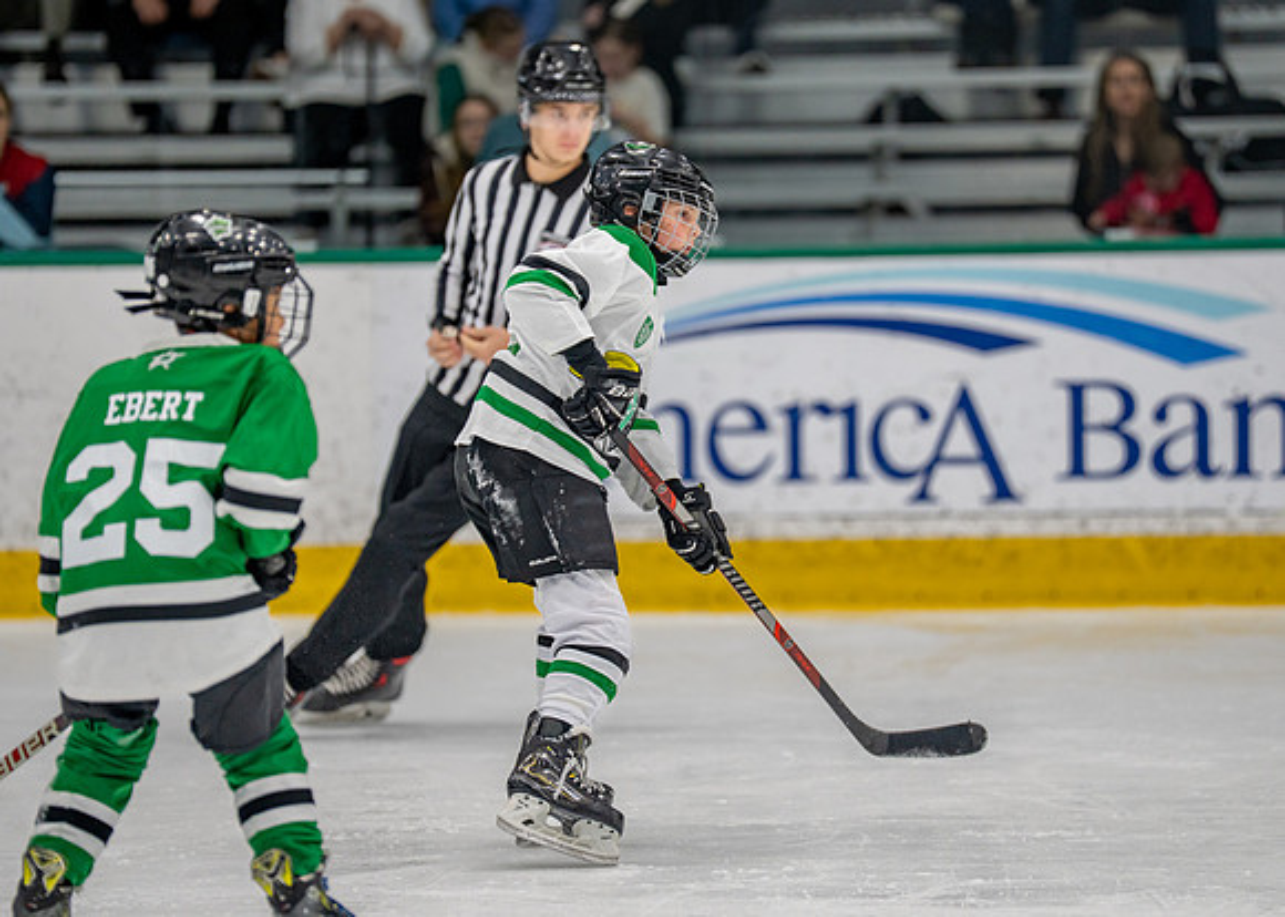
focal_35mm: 247
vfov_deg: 5.8
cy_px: 437
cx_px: 685
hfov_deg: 8.2
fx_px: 9018
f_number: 2.8
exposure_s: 1/1250
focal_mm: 200
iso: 800
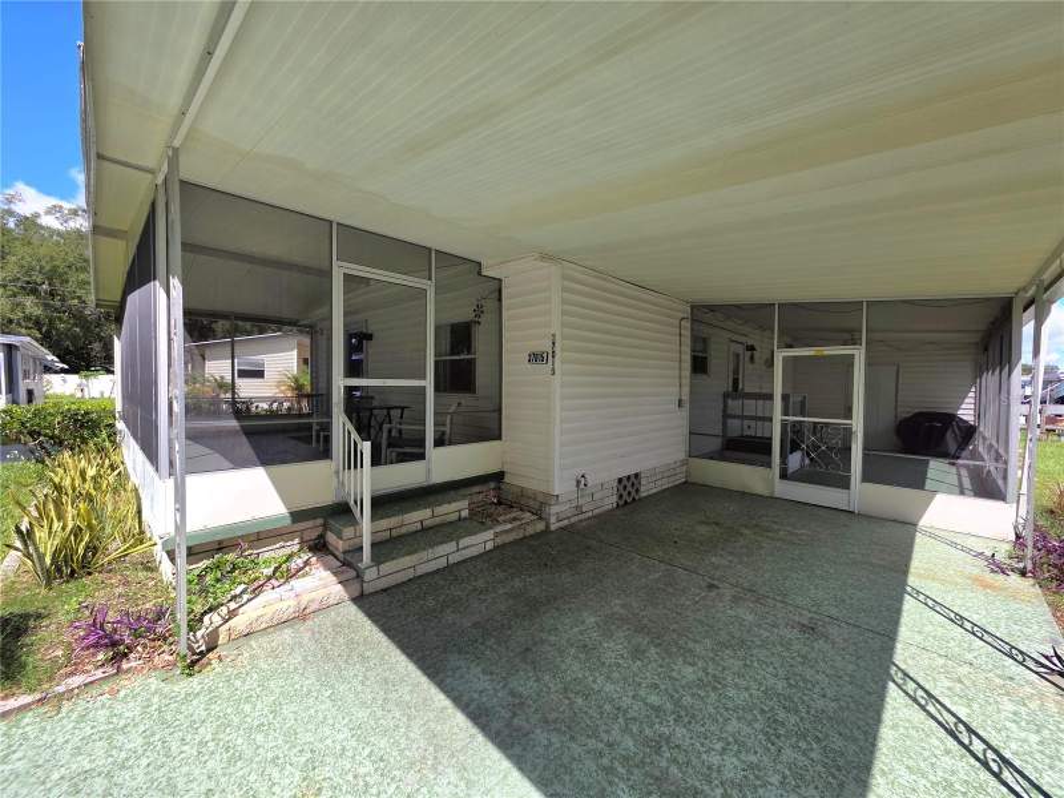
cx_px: 532
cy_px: 399
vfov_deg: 89.9
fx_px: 400
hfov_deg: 106.2
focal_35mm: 13
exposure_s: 1/1250
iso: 40
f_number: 1.9
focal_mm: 2.2
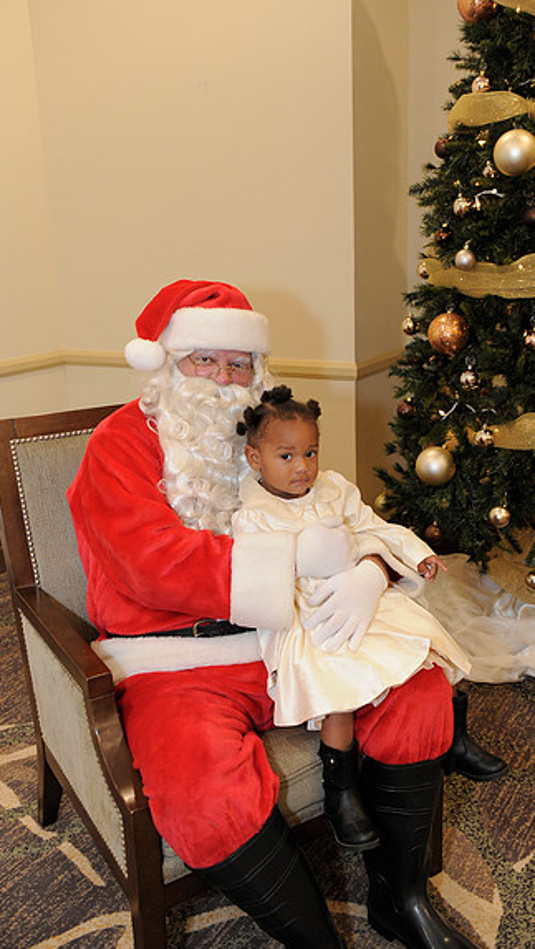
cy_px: 474
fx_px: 906
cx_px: 296
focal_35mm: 36
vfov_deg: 55.3
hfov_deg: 32.9
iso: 1600
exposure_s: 1/100
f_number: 4
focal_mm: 34
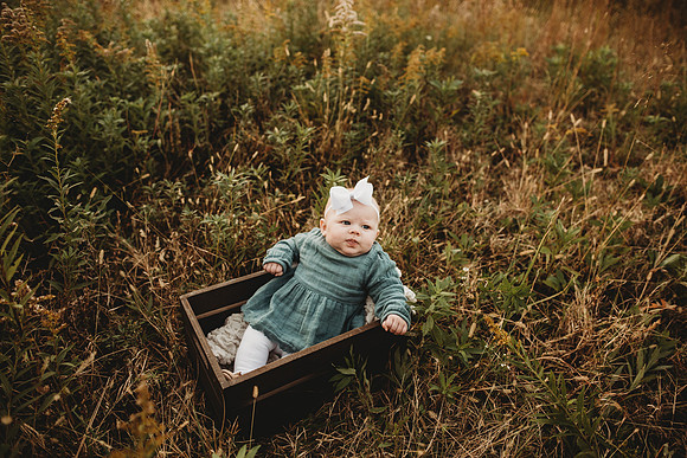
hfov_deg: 73.7
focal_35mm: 24
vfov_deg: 53.2
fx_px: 458
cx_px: 344
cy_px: 229
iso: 320
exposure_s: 1/800
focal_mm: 24
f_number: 2.8
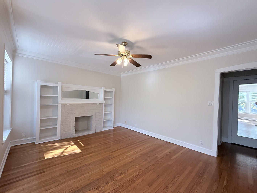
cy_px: 99
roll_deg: -1.5
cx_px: 131
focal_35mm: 15
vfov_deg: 81.7
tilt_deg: +1.3
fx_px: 111
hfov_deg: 98.2
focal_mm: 2.22
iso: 160
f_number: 2.2
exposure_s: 1/120
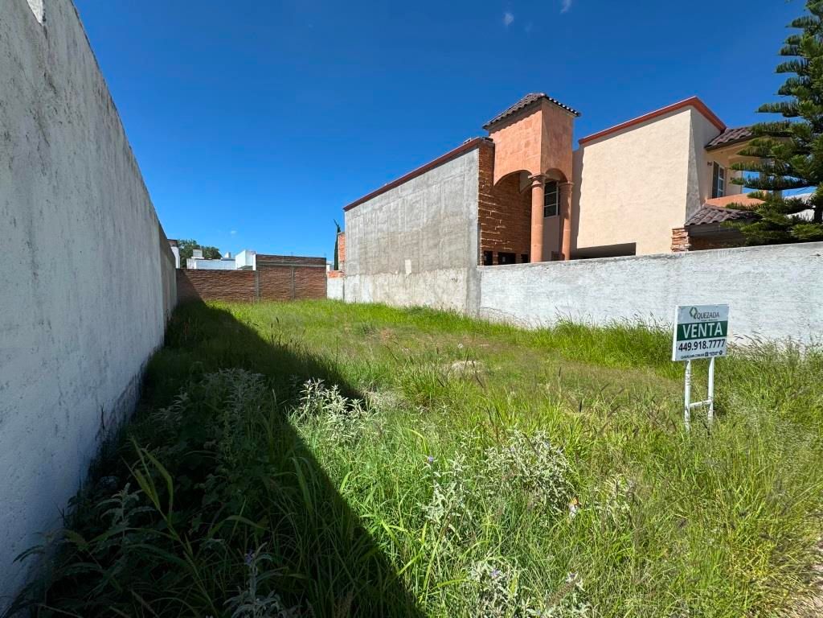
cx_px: 412
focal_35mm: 14
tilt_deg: -3.0
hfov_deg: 102.1
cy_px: 309
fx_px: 333
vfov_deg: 85.7
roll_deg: +0.6
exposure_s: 1/2494
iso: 50
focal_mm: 2.22
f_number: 2.2
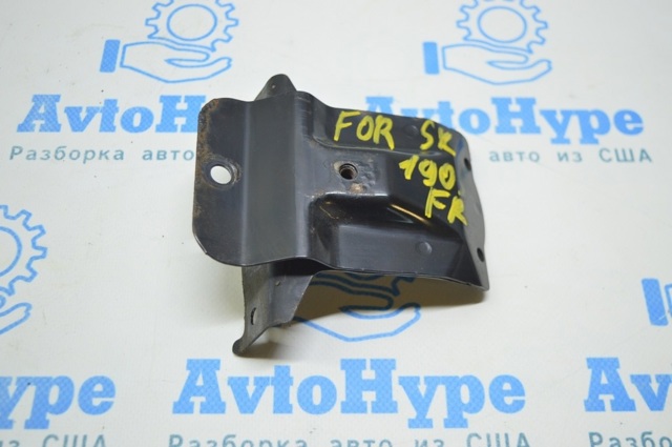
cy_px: 224
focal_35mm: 42
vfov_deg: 31.8
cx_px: 336
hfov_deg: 46.5
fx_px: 783
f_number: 4.2
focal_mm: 28
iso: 400
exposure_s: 1/40
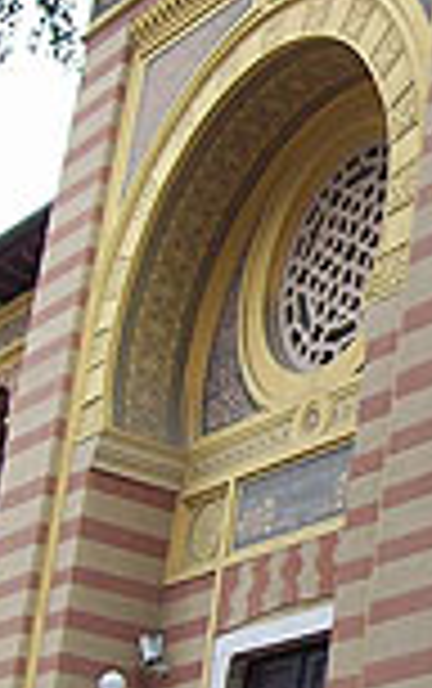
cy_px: 261
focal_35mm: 112
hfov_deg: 11.3
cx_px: 630
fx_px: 2104
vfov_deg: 18.6
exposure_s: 1/161
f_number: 2.7
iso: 80
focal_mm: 6
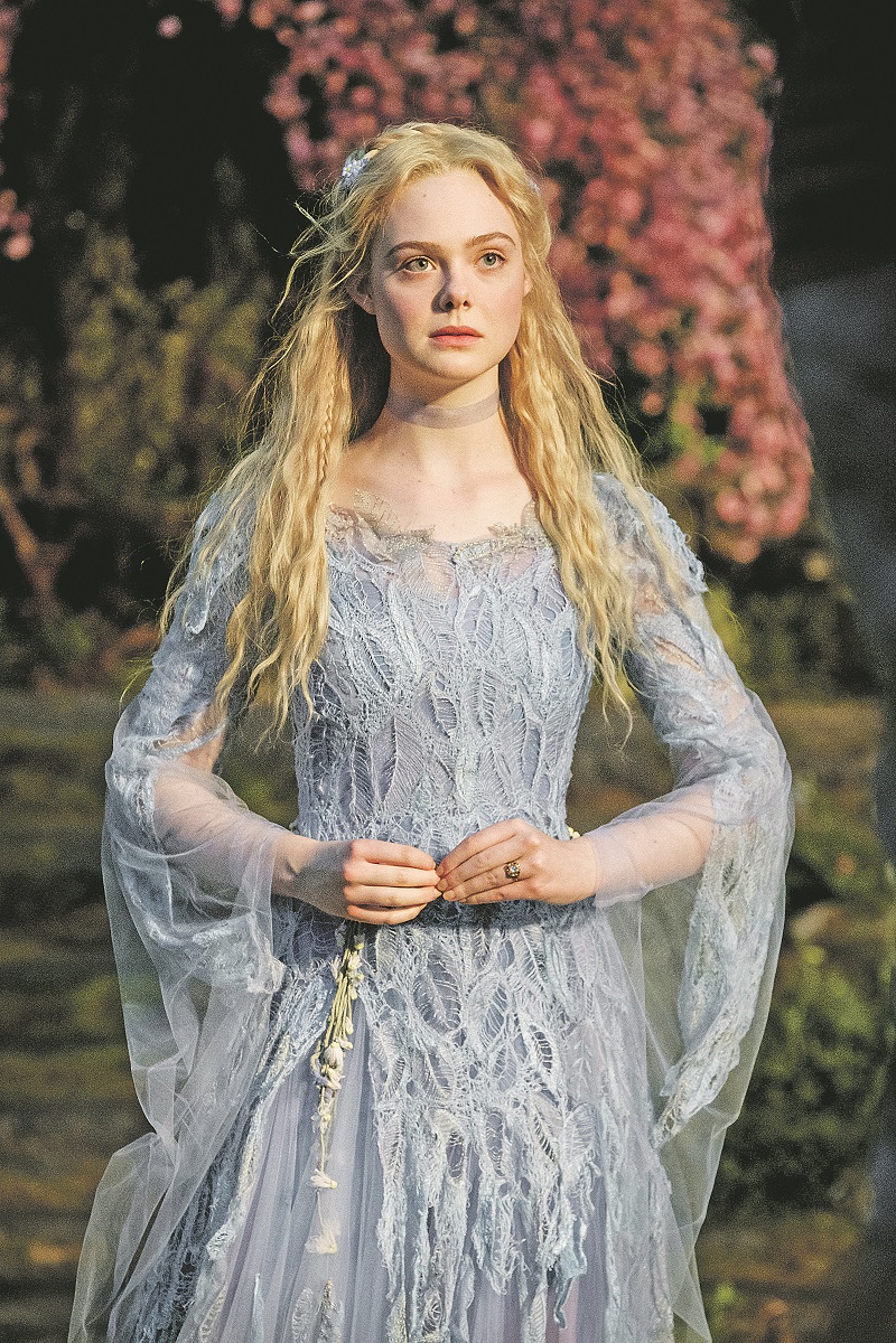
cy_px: 672
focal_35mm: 210
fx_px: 7839
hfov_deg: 6.5
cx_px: 448
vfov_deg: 9.8
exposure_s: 1/320
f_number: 5
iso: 5000
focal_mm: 140
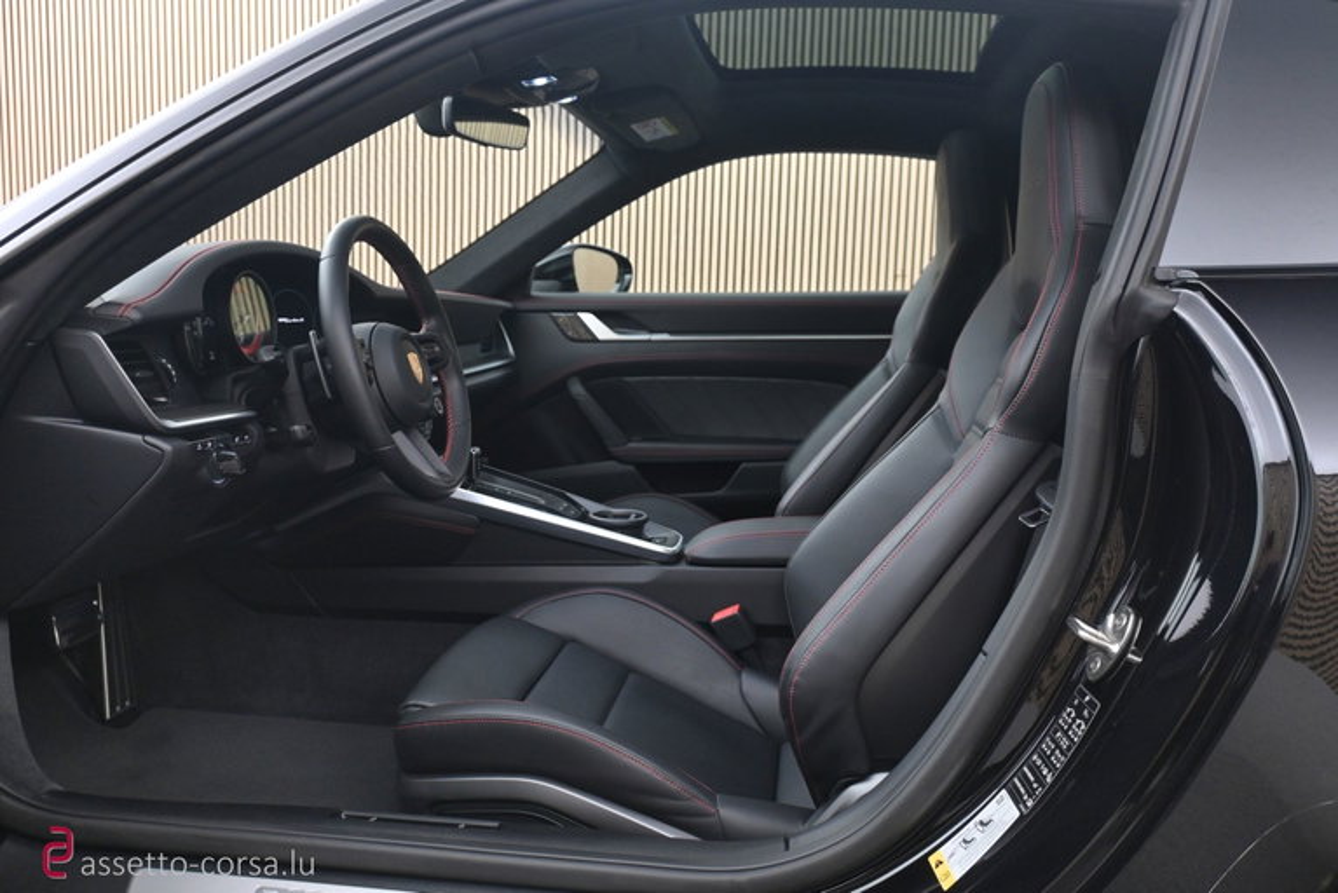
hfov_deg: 61.9
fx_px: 1115
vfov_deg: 43.6
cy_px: 446
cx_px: 669
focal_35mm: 30
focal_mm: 20
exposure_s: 1/30
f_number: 3.8
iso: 1000
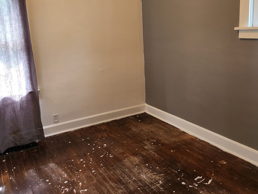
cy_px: 74
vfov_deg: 41.5
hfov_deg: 54.0
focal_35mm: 34
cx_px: 126
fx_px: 253
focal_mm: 5
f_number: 1.8
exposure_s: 1/120
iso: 250
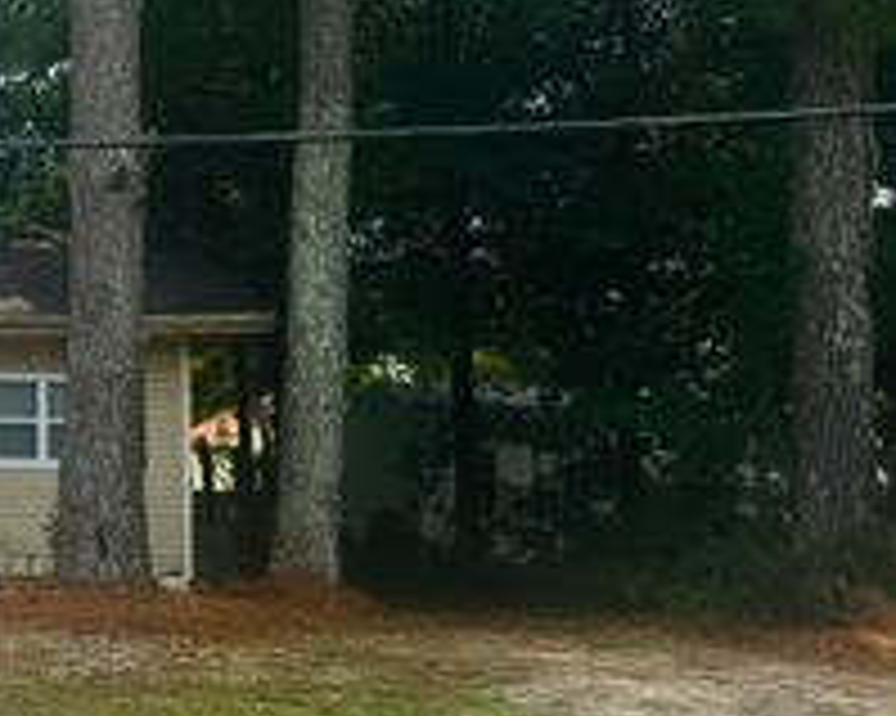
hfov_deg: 27.5
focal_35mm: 59
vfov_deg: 25.8
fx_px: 1564
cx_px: -221
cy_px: 331
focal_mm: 6.76
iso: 80
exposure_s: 1/3802
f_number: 1.78
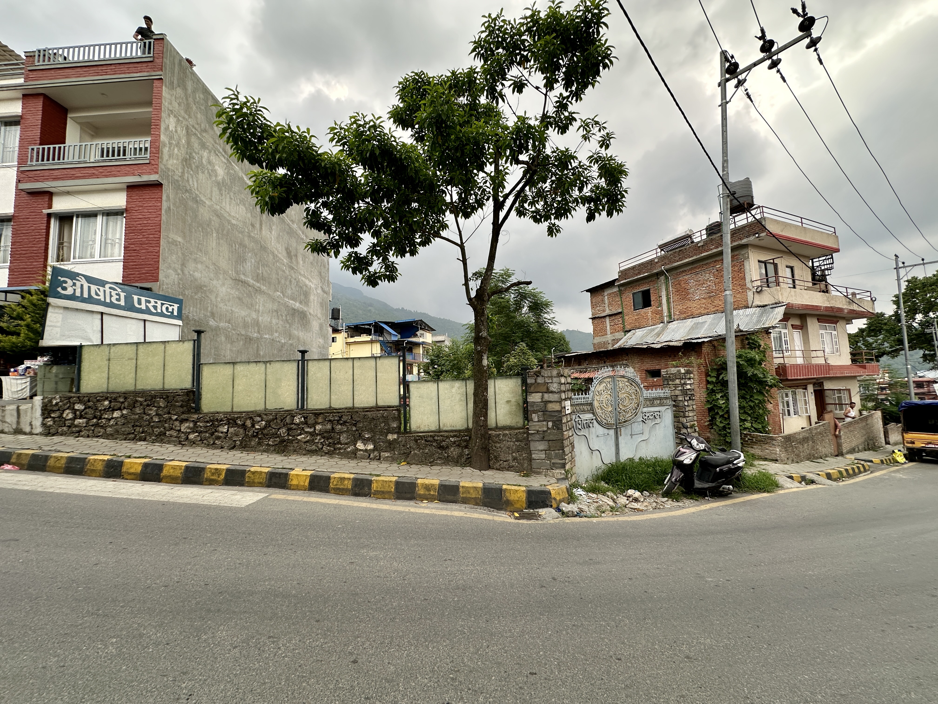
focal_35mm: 14
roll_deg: +1.9
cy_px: 352
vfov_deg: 85.7
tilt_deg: +6.5
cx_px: 469
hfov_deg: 102.1
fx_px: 379
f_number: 2.2
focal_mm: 2.22
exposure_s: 1/194
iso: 40
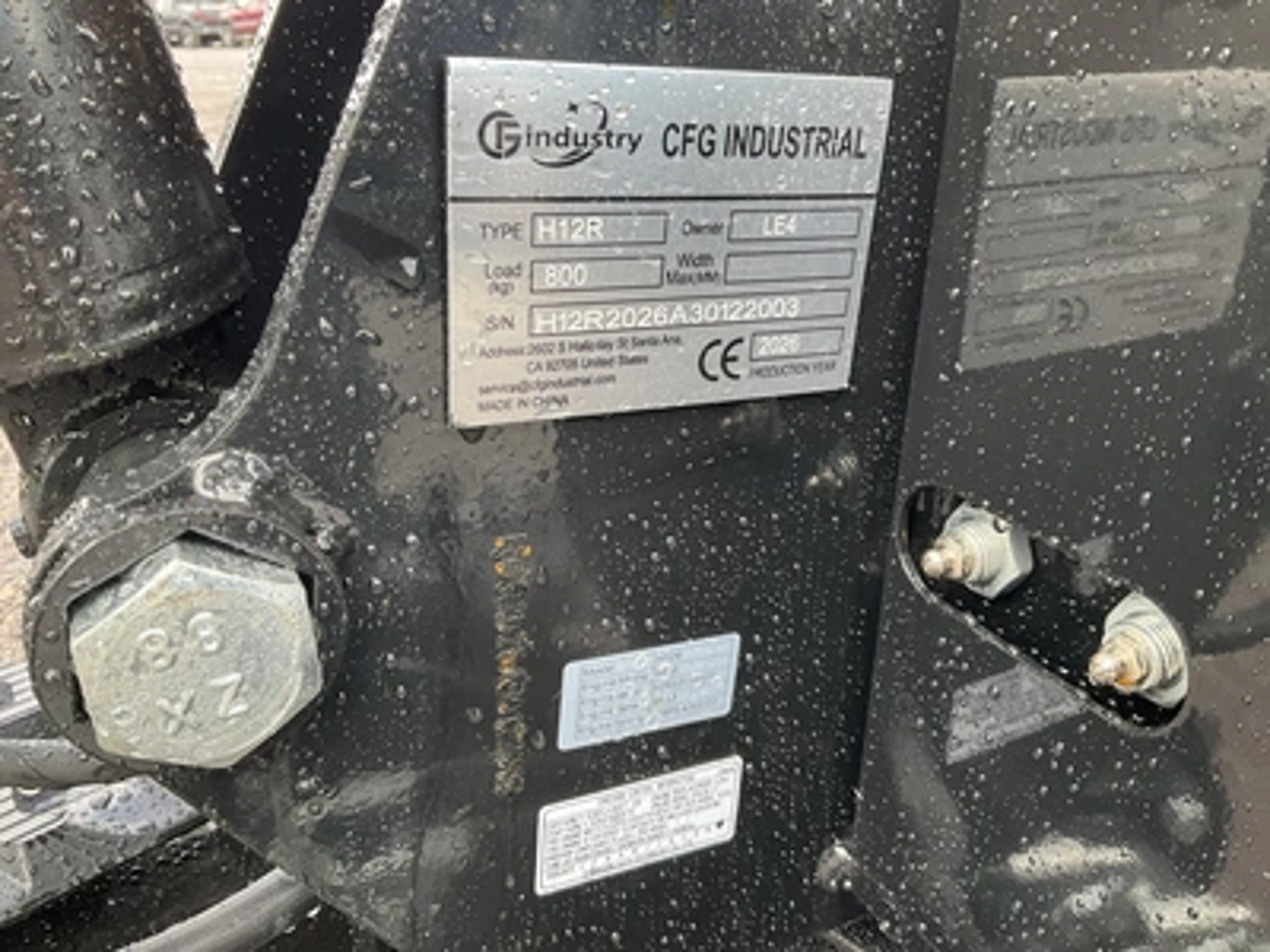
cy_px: 476
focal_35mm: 29
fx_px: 1064
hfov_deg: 61.7
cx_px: 635
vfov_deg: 48.2
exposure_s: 1/122
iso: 40
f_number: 1.8
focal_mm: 3
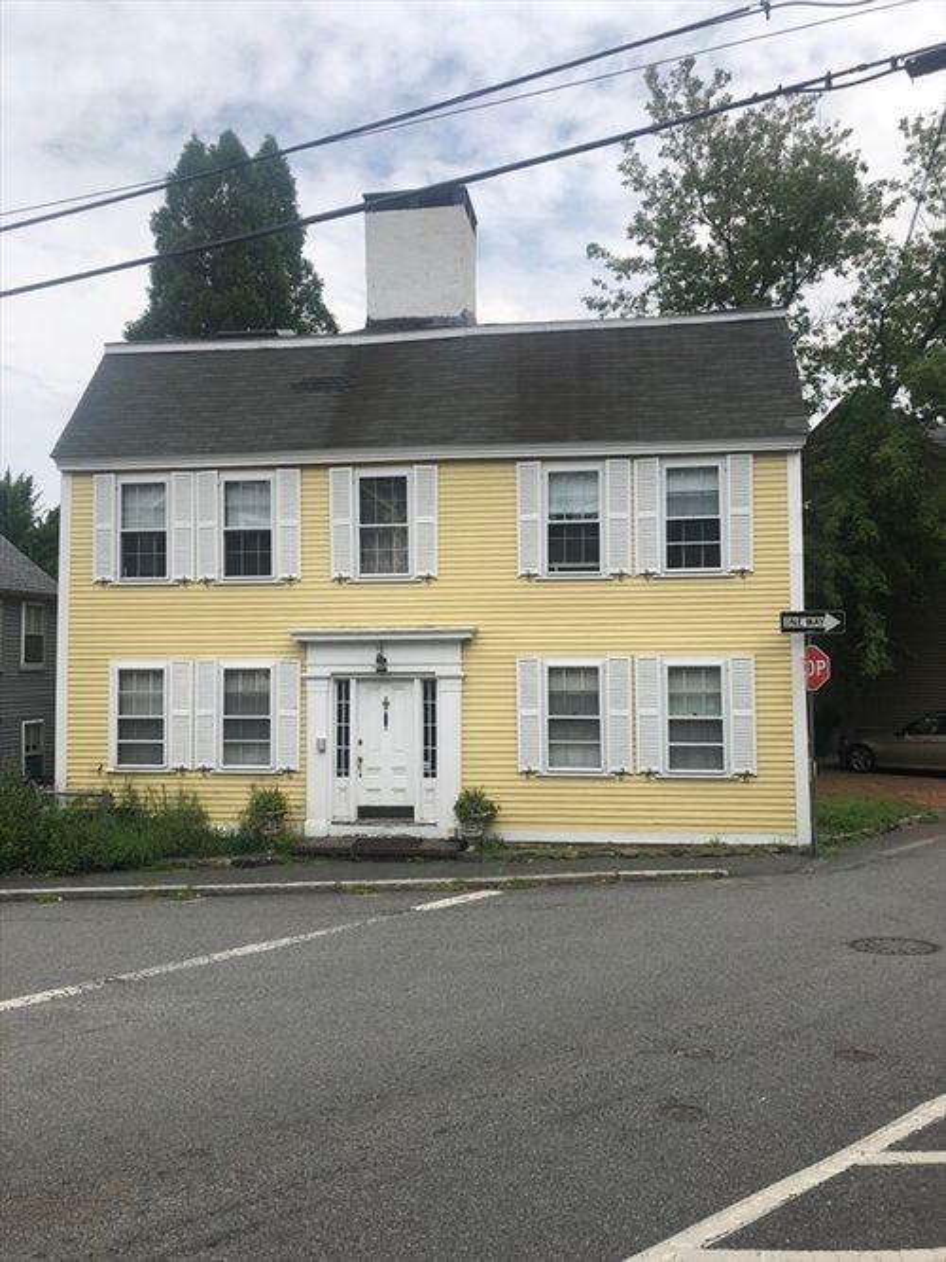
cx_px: 473
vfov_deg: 63.5
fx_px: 1021
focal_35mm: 28
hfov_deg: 49.7
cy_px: 631
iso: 20
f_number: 1.8
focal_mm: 4
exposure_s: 1/1453
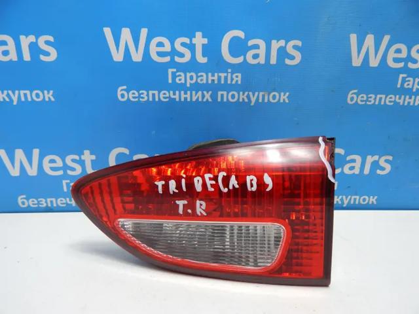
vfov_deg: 58.9
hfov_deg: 73.9
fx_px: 278
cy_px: 157
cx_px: 210
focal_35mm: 23
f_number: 3
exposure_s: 1/30
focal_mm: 4
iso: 125
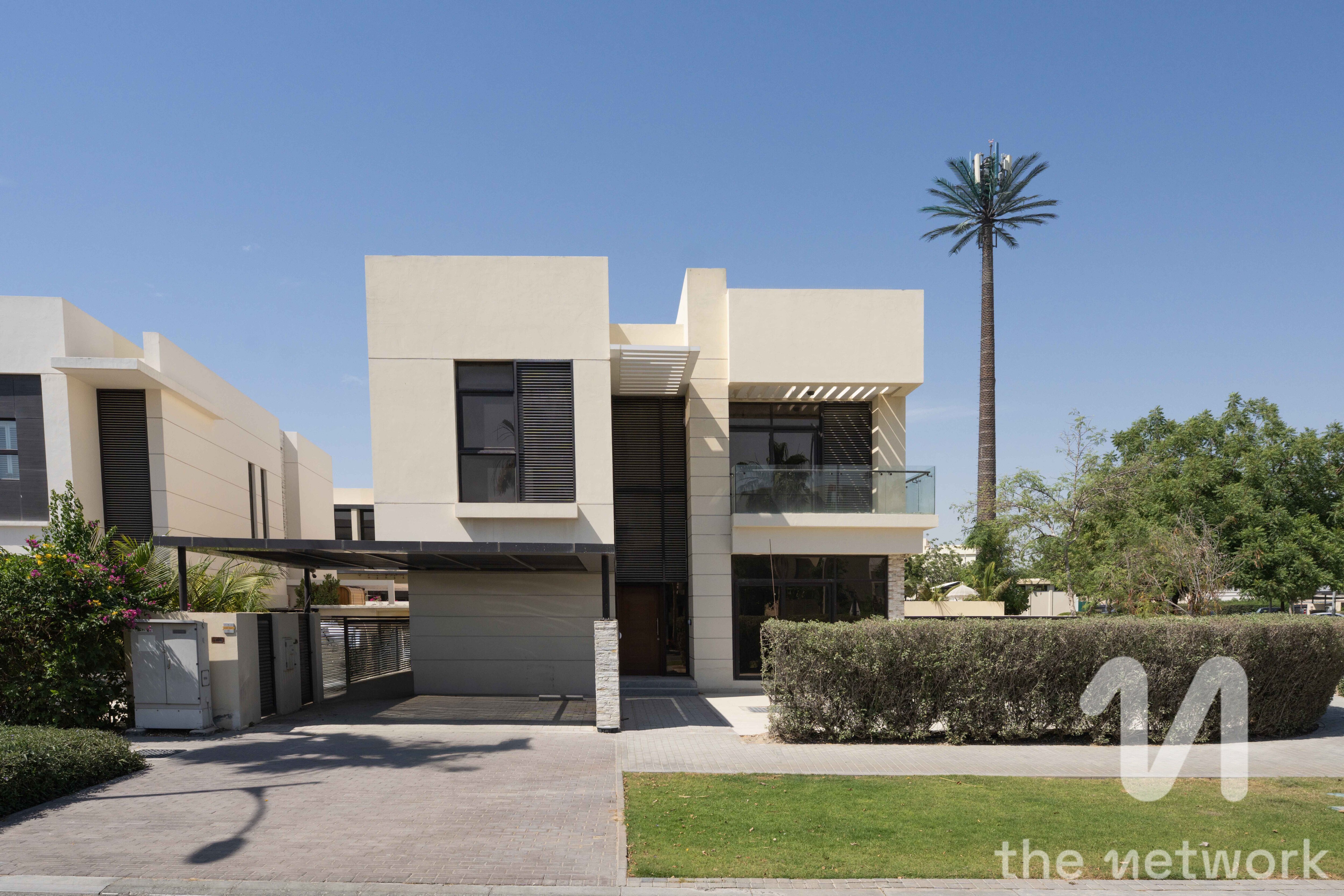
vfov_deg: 78.8
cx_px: 672
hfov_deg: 101.9
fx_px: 545
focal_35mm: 15
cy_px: 448
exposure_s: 1/1250
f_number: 8
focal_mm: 14.6
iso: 160
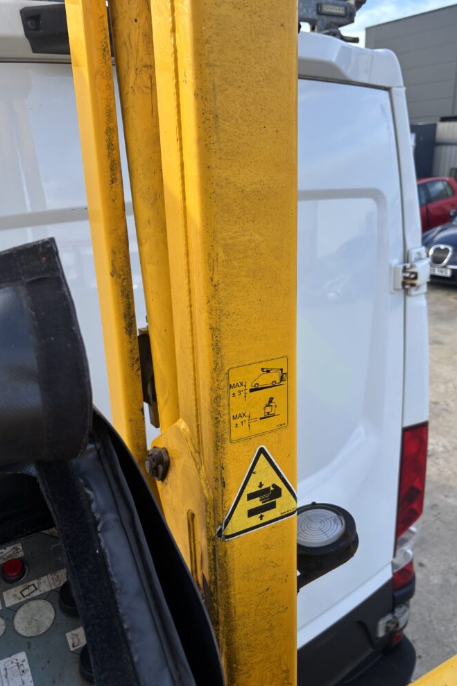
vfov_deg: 65.5
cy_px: 336
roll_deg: +3.0
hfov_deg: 46.3
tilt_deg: -19.5
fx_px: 533
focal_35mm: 28
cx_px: 204
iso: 50
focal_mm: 5.96
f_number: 1.6
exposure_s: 1/961
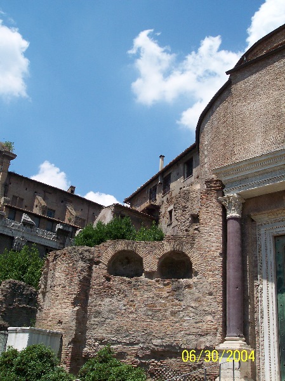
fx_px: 418
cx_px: 142
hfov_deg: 37.7
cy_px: 190
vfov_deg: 49.0
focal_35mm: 38
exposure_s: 1/1000
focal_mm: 8
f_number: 4.8
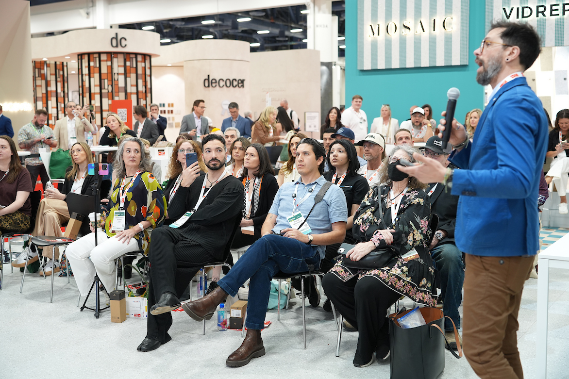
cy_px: 189
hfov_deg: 45.4
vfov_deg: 31.2
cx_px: 290
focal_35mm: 43
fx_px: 679
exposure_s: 1/200
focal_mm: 42
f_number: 2.8
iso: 800
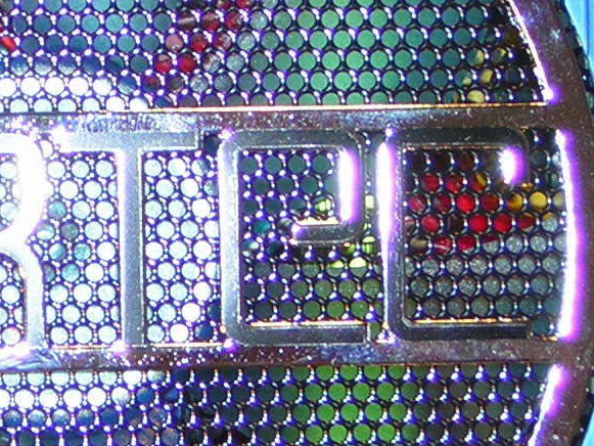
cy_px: 267
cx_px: -52
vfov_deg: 6.4
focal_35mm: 234
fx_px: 4016
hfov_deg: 8.4
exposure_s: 1/60.1
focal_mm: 11.1
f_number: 4.1
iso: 50
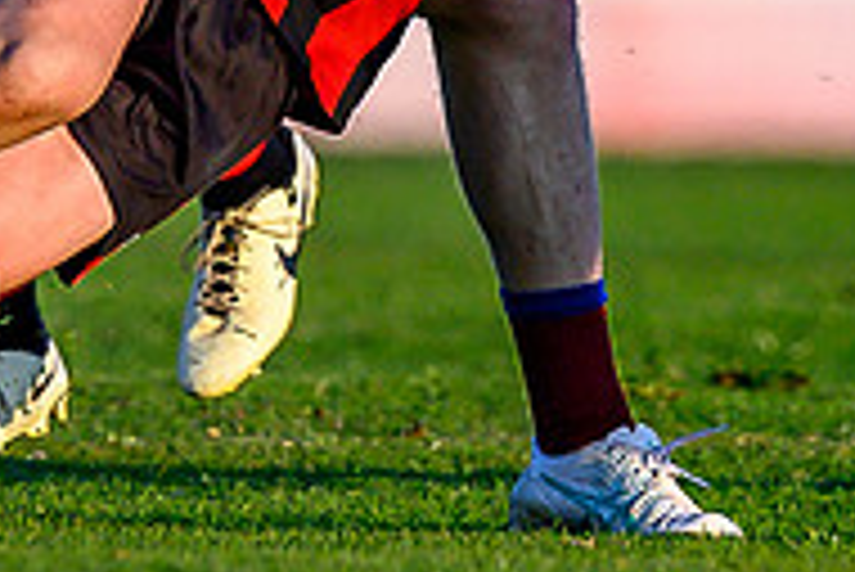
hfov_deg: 0.6
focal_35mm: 3209
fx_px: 76270
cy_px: -23
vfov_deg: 0.4
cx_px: 575
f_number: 4
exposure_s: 1/1600
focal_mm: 500
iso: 320
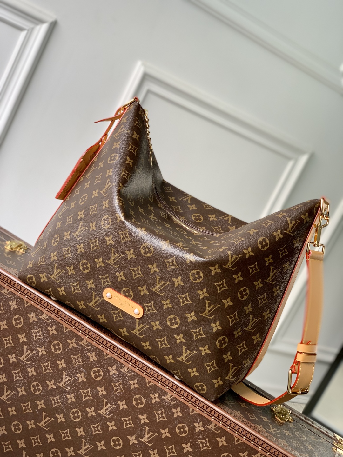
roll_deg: -27.2
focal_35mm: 52
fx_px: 687
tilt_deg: -10.4
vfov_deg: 36.8
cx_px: 172
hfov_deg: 28.0
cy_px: 228
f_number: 2.4
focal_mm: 6
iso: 50
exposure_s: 1/122
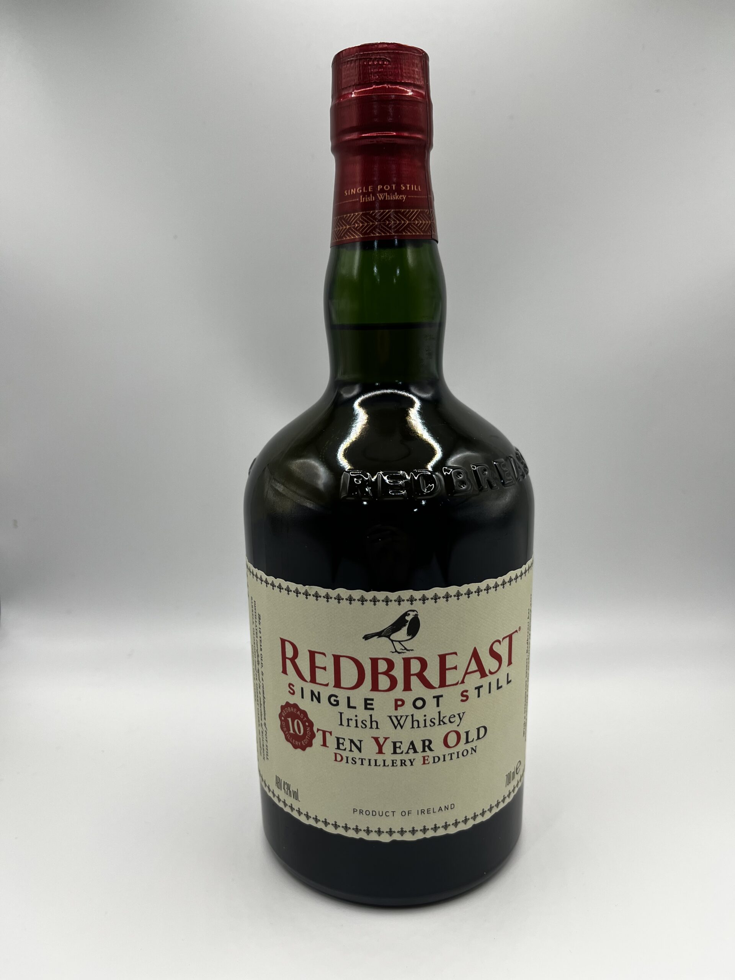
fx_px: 736
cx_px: 368
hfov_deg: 53.1
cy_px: 490
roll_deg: +1.6
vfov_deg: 67.3
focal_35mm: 26
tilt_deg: -13.4
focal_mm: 5.1
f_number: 1.6
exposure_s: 1/161
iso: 40
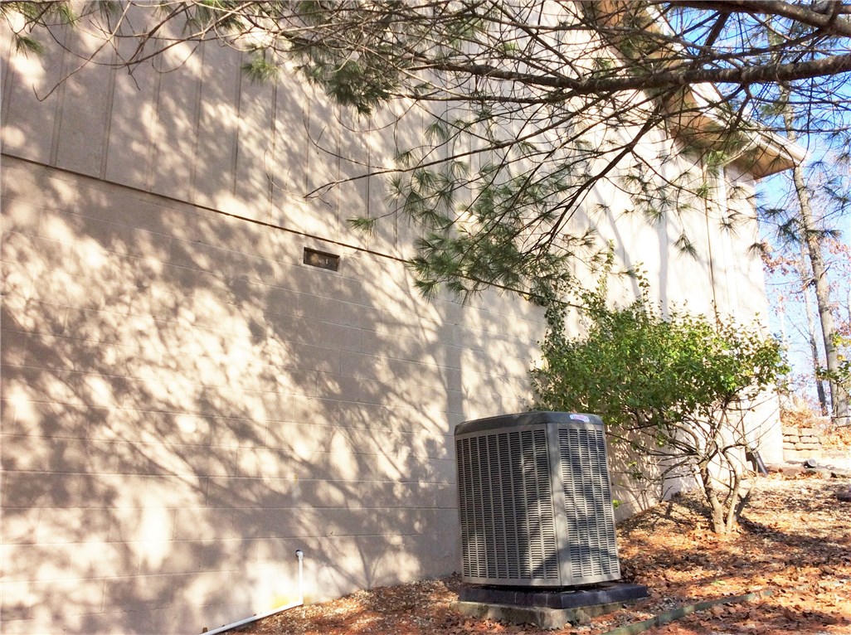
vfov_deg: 44.0
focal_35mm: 32
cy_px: 318
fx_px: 785
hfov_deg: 56.9
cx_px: 426
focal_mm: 3.3
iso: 32
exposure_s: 1/539
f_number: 2.4
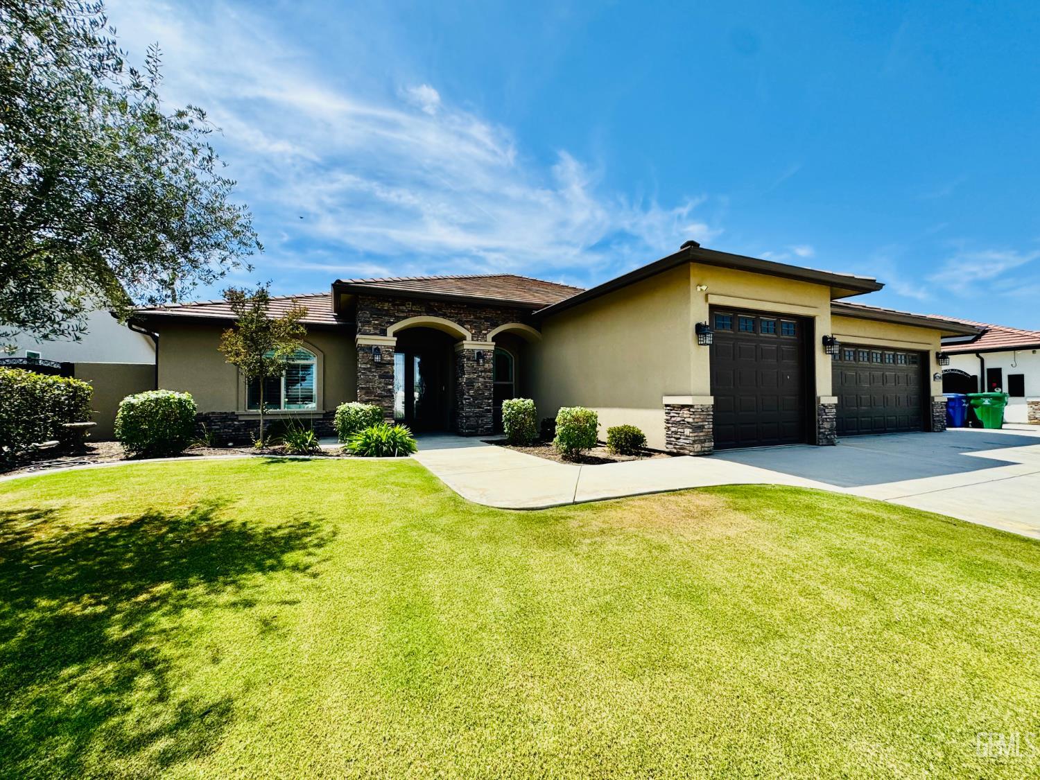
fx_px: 421
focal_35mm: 14
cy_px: 390
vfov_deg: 85.7
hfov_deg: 102.1
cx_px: 520
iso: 50
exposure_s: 1/2208
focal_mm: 2.22
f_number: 2.2
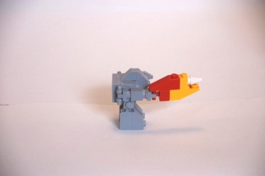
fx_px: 1236
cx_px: 132
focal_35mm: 168
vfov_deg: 8.2
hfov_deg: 12.2
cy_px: 88
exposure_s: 1/125
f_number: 5.6
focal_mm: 112
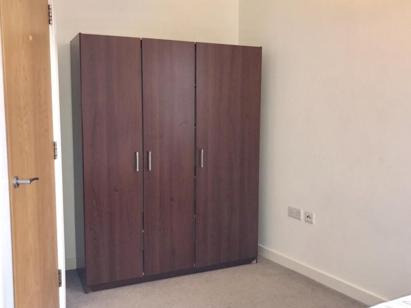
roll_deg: +0.6
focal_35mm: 35
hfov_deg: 52.6
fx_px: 415
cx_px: 219
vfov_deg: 40.7
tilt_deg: -6.0
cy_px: 151
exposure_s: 1/33
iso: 25
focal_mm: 3.99
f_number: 1.8
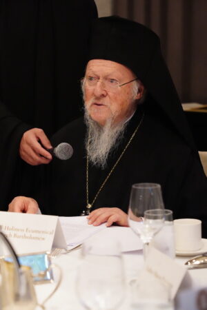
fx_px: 906
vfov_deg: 19.5
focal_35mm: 105
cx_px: 104
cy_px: 155
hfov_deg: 13.0
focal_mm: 105
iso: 20000
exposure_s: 1/320
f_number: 5.6
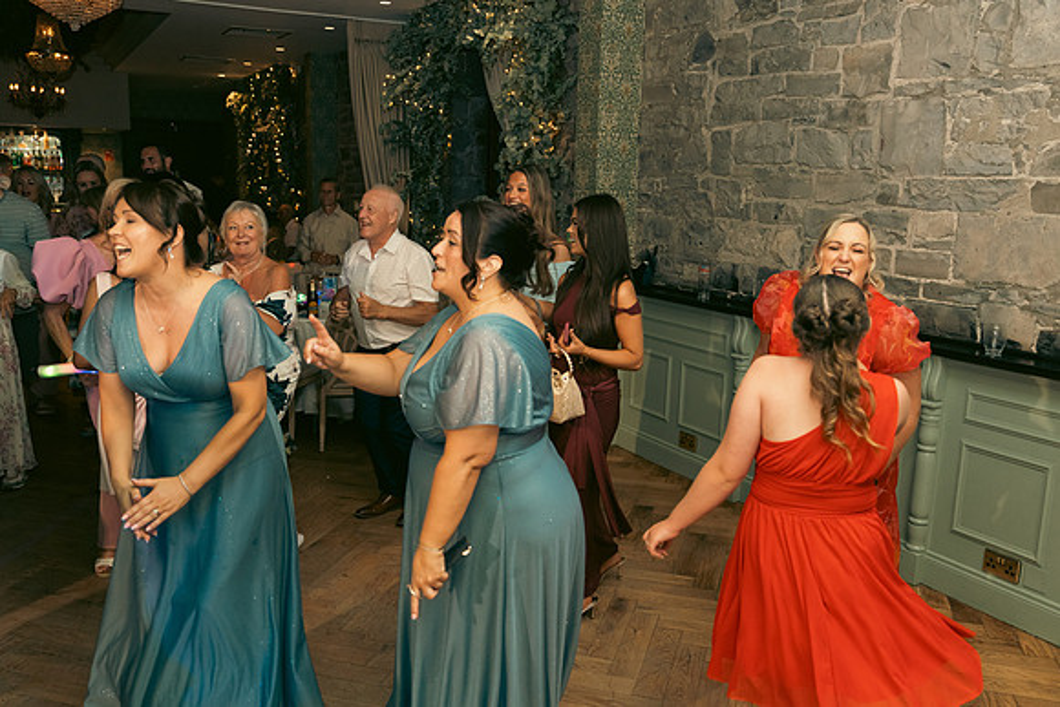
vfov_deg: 42.3
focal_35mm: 31
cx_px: 530
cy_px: 354
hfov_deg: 60.3
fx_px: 913
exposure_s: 1/160
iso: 2500
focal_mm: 31
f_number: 3.5
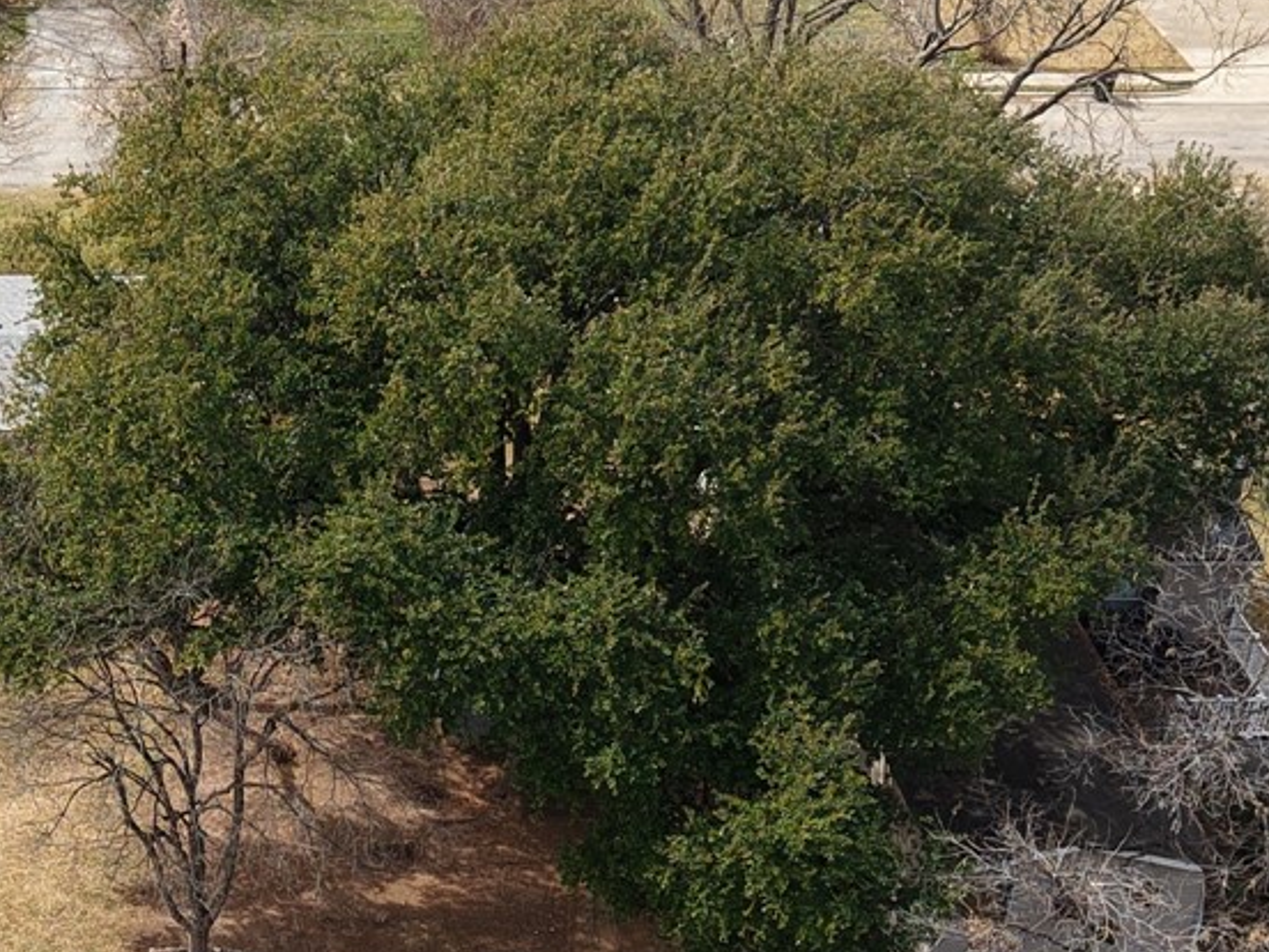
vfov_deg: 16.5
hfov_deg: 21.4
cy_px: 683
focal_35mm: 89
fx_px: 3263
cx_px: 71
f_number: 1.8
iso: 150
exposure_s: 1/2500
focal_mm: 8.67
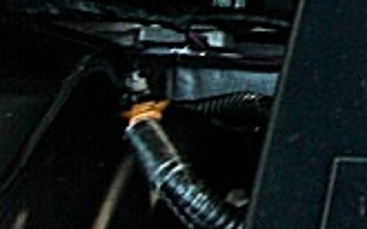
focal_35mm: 148
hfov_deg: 13.1
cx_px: 603
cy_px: -47
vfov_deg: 8.7
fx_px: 1480
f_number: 2.8
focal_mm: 6.3
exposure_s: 1/60
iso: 400
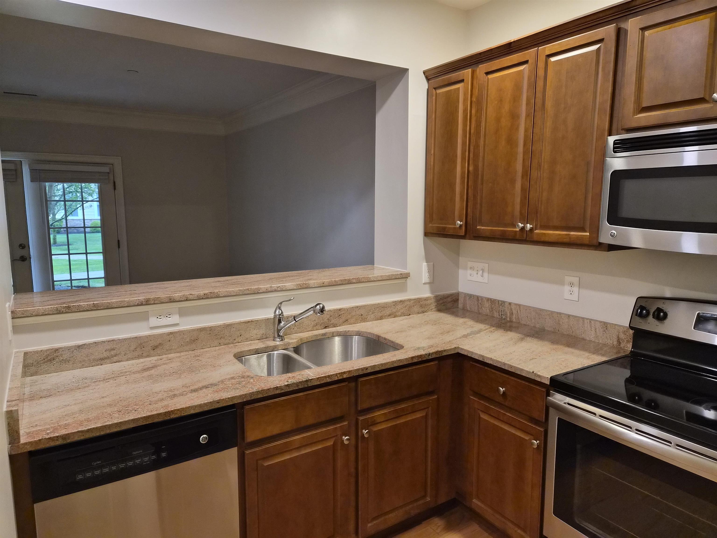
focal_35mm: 23
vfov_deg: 58.9
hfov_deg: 73.9
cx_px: 358
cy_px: 269
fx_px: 476
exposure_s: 1/120
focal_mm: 5.4
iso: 640
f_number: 1.8
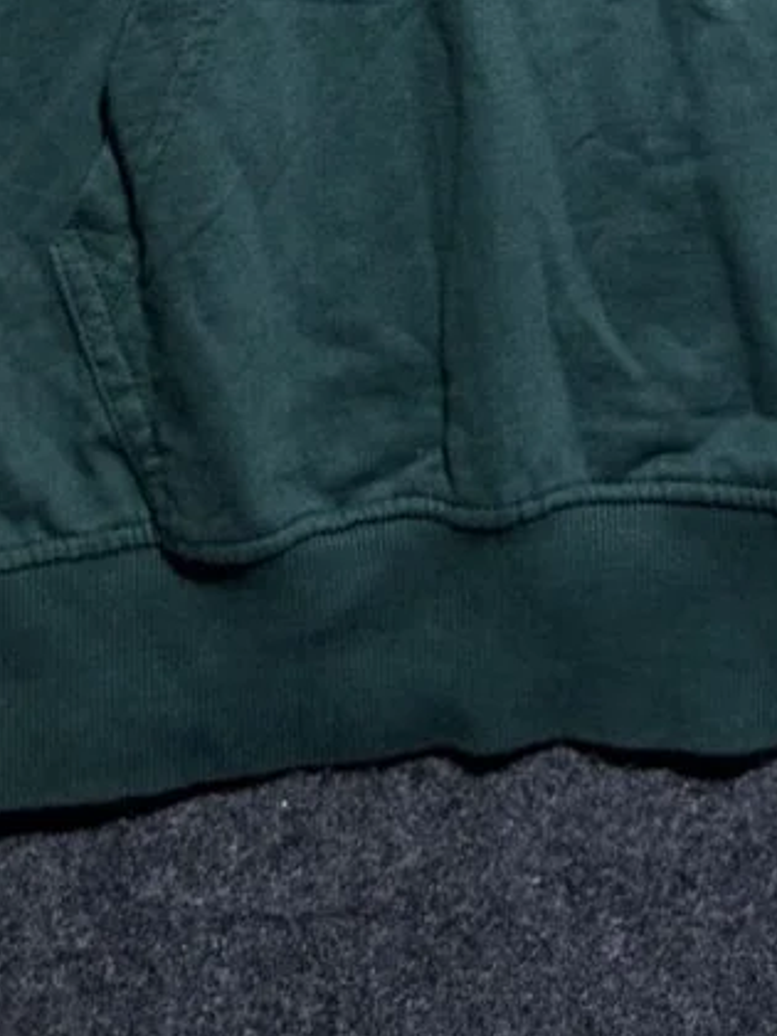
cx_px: 730
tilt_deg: -60.2
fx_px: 2963
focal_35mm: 99
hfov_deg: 14.7
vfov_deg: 16.3
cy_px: -890
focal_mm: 5.7
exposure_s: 1/50
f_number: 1.5
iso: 125
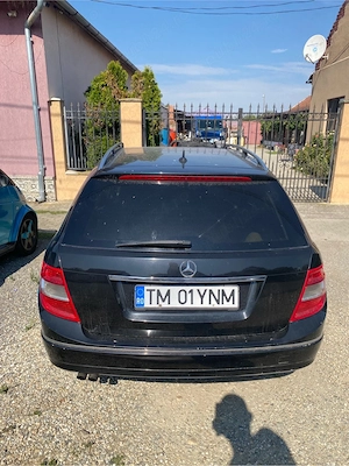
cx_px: 174
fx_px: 350
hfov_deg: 53.1
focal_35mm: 26
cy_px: 233
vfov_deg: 67.3
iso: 32
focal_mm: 4.25
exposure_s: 1/2463
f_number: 1.8
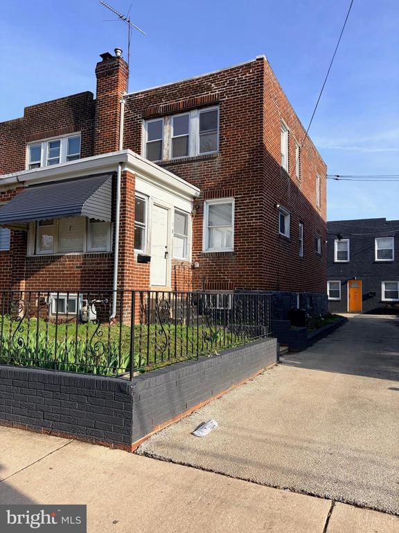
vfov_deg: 67.3
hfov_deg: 53.1
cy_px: 266
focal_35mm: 26
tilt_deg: +4.0
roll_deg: -1.4
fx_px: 400
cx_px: 200
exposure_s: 1/2639
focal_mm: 5.96
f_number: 1.6
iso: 50
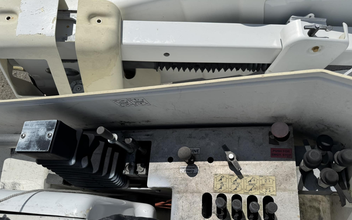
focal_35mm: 26
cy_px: 134
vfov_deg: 47.3
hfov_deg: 70.4
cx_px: 173
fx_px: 249
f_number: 1.78
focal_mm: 6.76
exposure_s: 1/12346
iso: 80
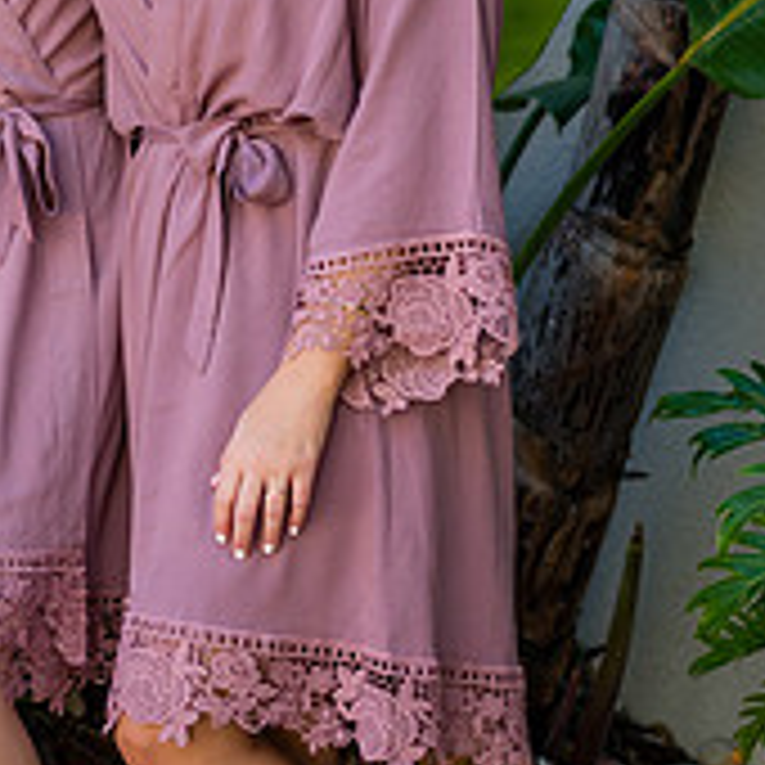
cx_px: -326
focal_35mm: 162
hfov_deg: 10.5
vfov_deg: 10.7
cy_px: -2
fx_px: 4050
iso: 200
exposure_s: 1/640
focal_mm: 50
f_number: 2.8
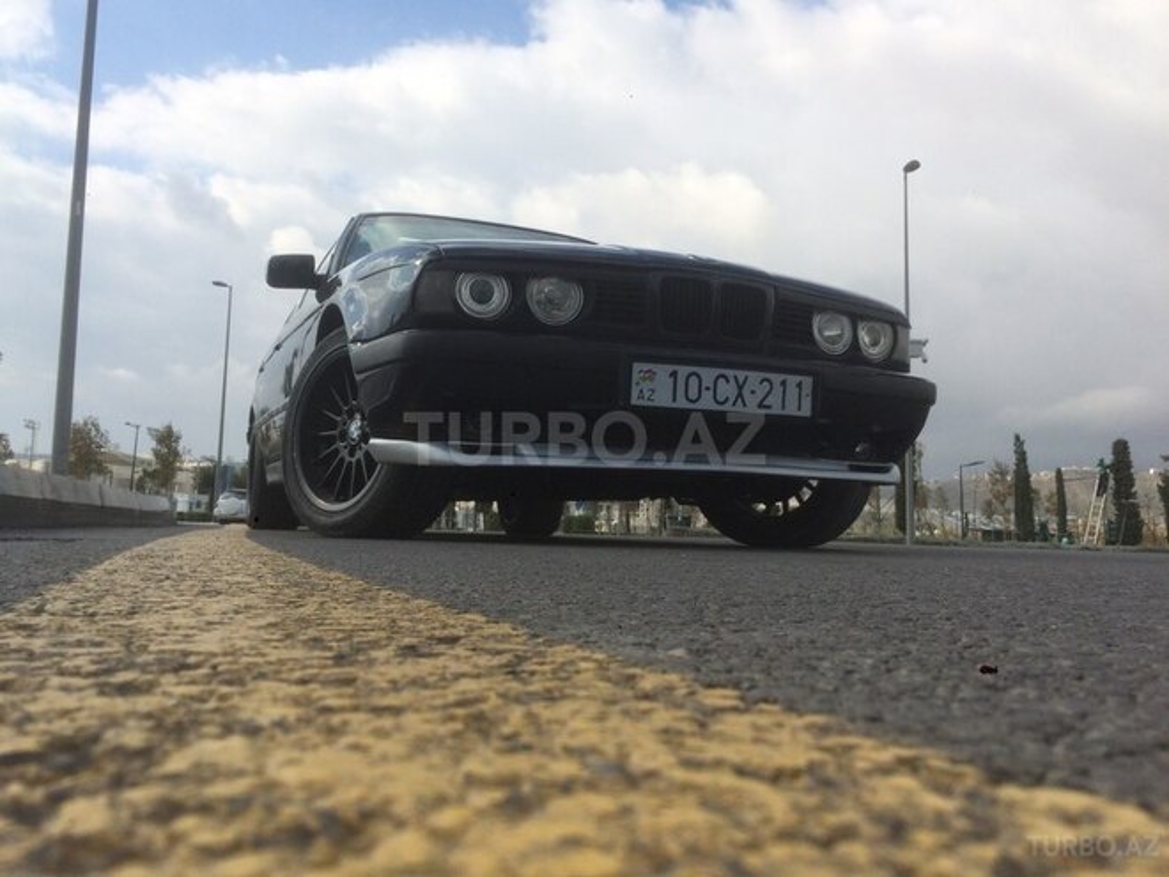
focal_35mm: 29
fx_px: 979
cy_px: 438
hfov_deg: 61.7
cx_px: 584
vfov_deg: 48.2
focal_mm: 4.15
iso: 32
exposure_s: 1/2564
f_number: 2.2
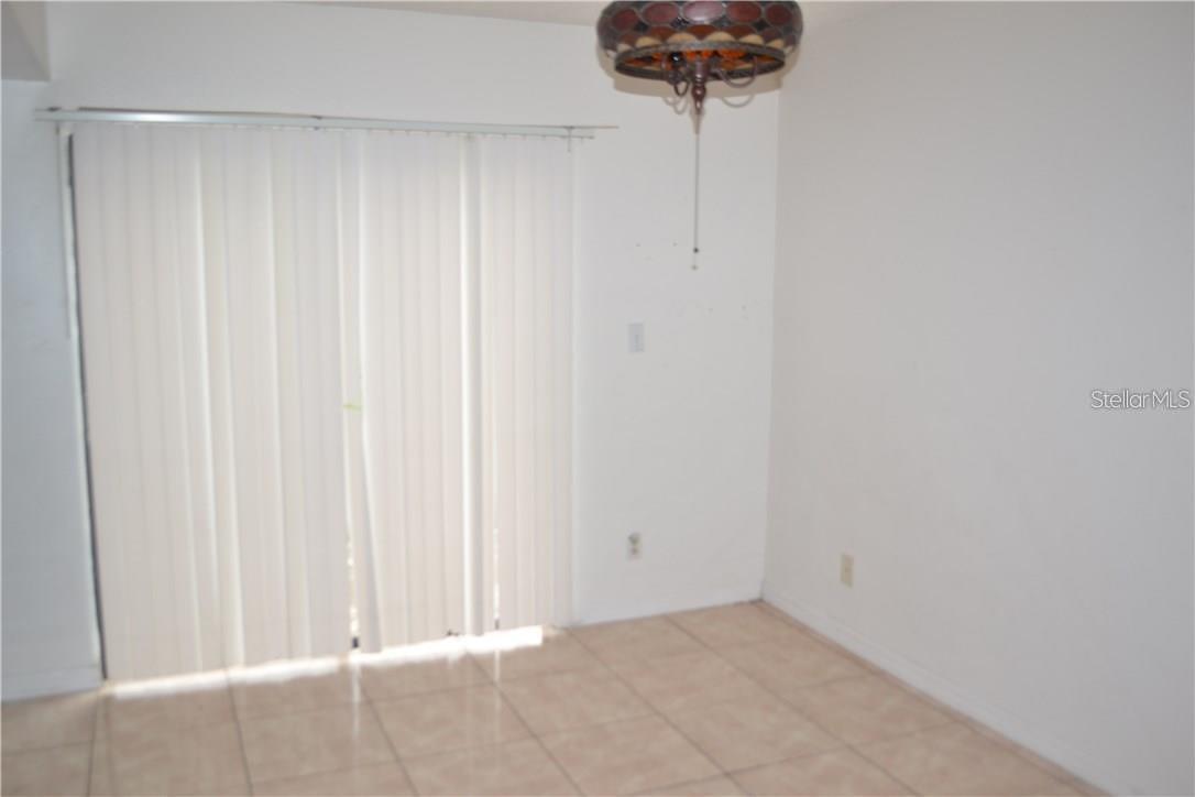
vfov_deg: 43.6
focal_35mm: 30
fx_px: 996
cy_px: 398
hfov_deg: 61.9
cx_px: 598
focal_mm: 20
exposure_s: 1/200
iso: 200
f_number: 3.8
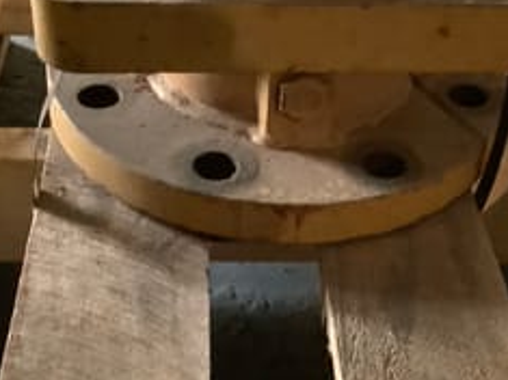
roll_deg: -3.7
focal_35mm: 66
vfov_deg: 22.0
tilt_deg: -34.5
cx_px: 292
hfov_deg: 29.4
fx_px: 968
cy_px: 83
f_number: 2.4
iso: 640
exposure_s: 1/20
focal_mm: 3.3
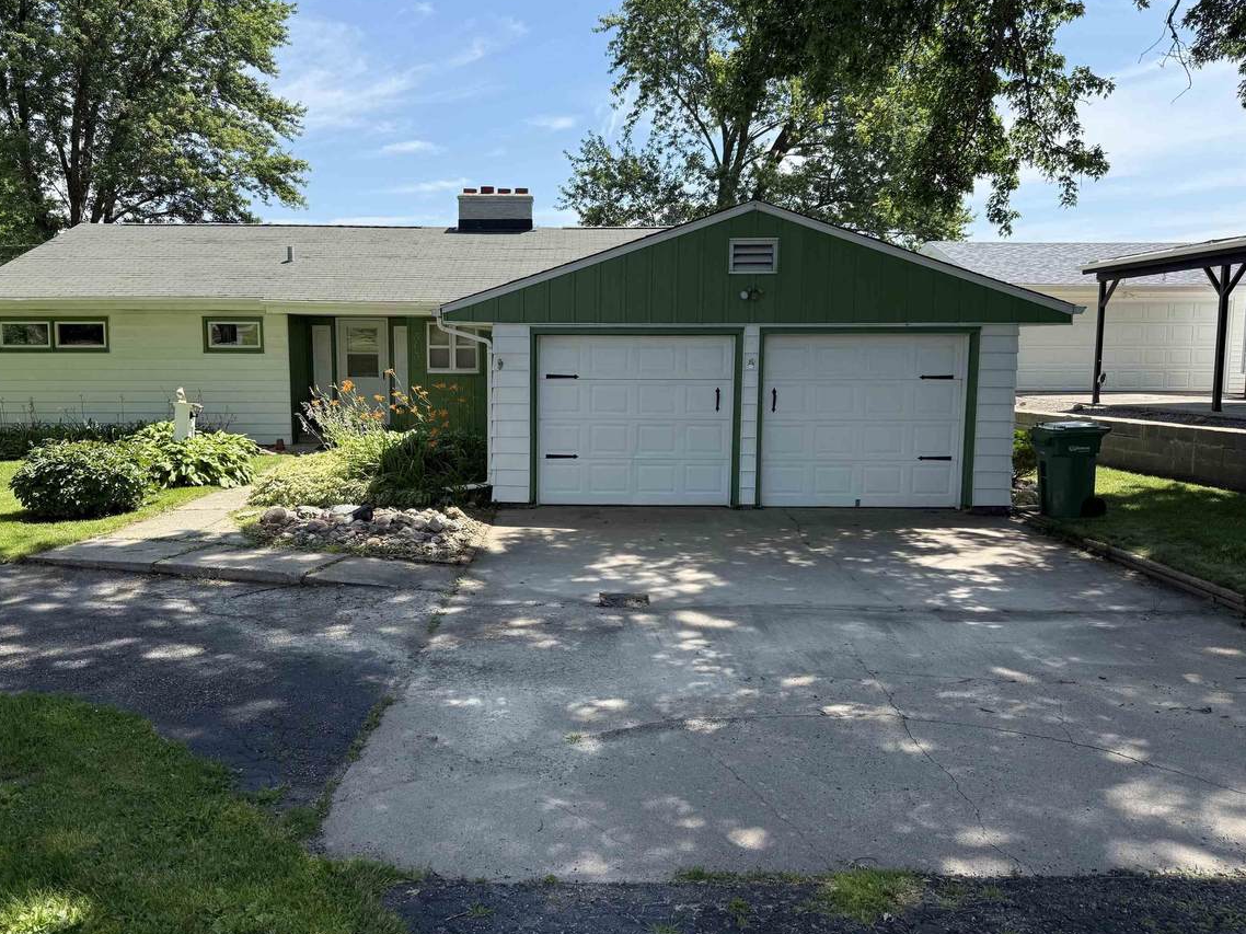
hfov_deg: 65.2
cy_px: 440
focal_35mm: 27
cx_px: 572
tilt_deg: -5.4
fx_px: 972
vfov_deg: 51.3
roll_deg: -0.1
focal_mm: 6.76
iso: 100
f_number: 1.78
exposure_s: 1/2703
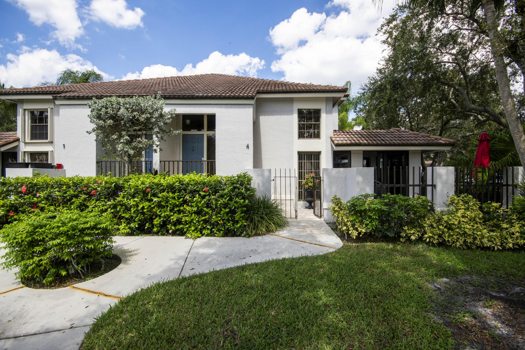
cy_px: 175
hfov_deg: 100.4
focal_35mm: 15
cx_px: 262
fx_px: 219
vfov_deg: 77.3
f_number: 8
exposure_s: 1/250
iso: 100
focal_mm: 10
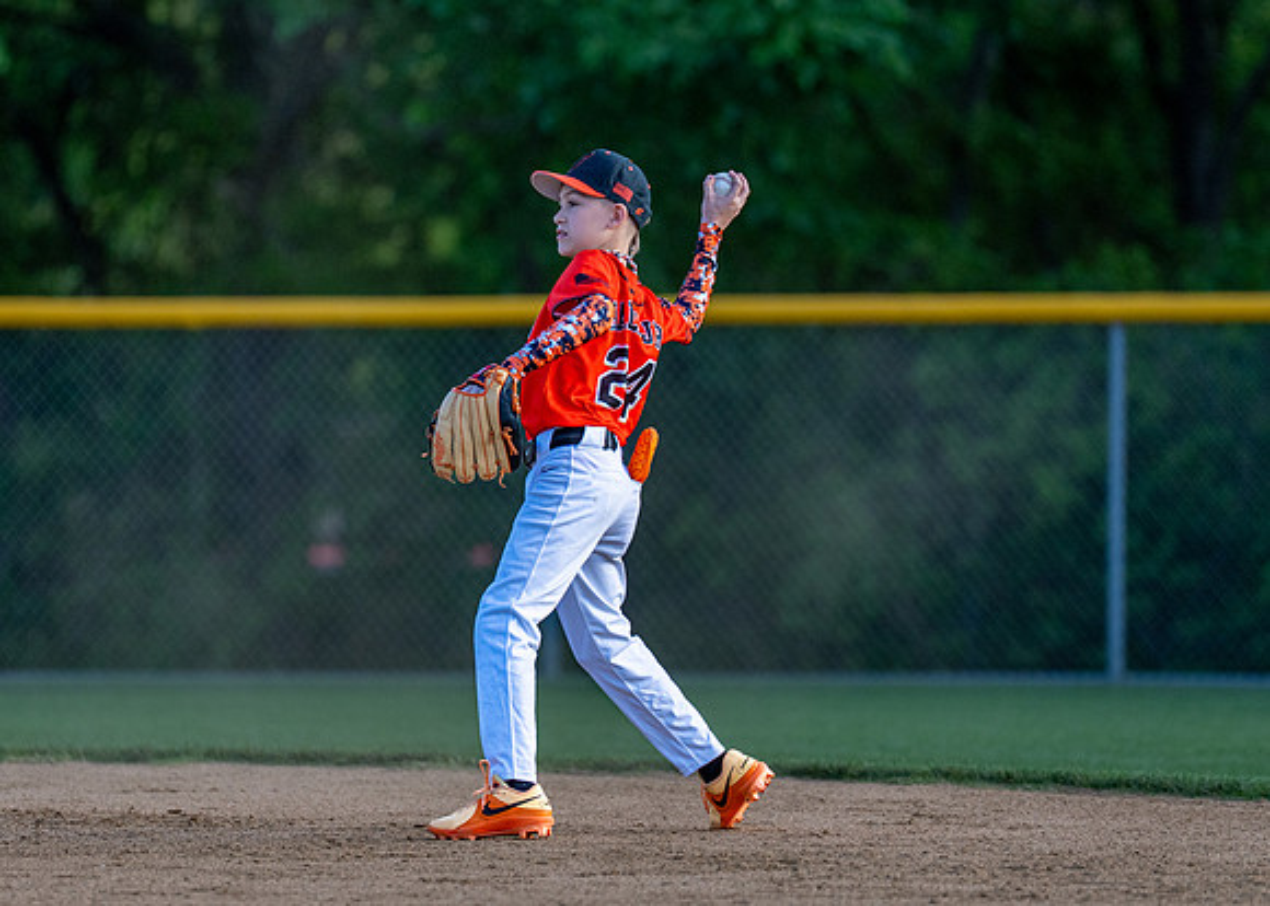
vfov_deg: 3.8
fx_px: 13826
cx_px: 531
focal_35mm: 383
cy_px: 418
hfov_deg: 5.3
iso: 400
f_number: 2.8
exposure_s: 1/2500
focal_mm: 200
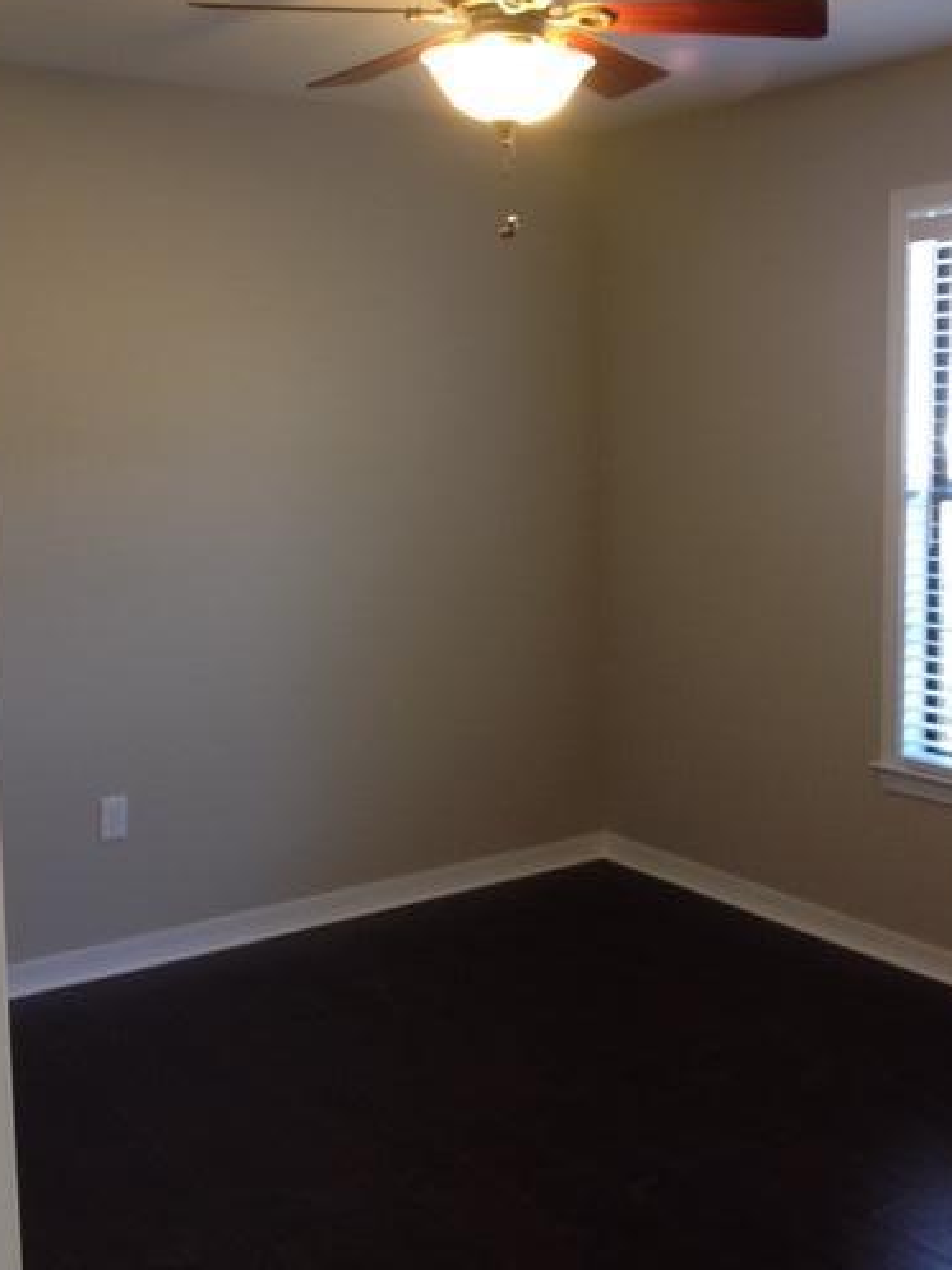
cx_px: 495
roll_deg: +1.0
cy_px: 576
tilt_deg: -7.9
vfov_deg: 42.1
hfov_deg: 32.2
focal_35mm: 45
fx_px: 1652
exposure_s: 1/20
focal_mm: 4.28
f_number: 2.4
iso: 100
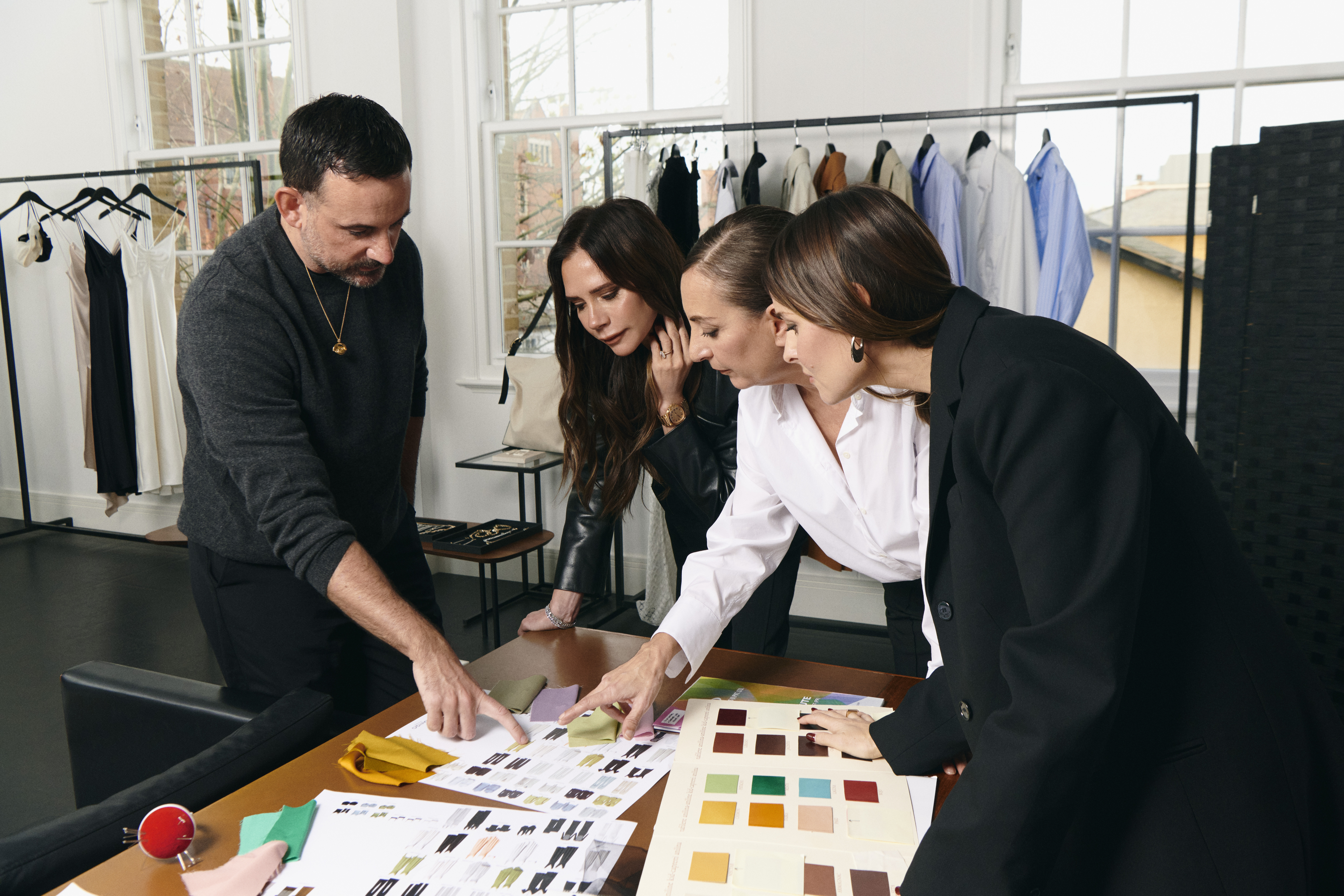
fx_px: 1157
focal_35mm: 31
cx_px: 672
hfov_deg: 60.3
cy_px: 448
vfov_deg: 42.3
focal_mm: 31
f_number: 8
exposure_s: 1/125
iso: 1000
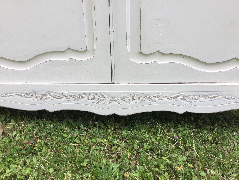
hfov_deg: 58.4
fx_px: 214
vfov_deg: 45.4
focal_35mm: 31
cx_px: 120
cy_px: 90
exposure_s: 1/136
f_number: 2.4
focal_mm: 3.3
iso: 25
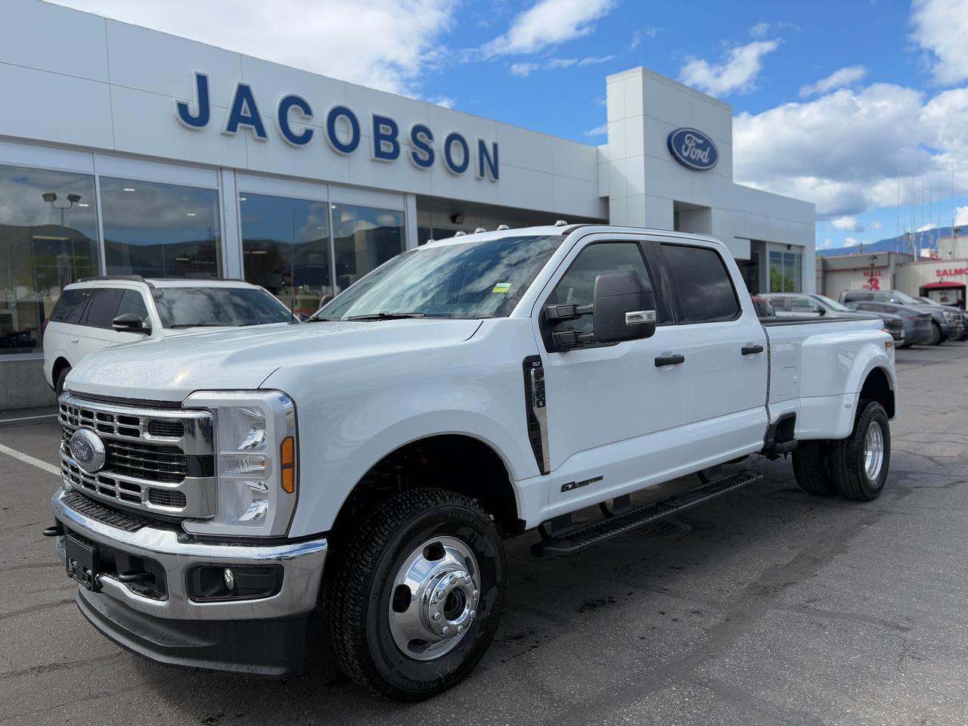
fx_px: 727
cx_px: 484
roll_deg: +1.7
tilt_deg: -3.6
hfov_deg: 67.3
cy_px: 363
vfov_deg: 53.1
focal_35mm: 26
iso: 50
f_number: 1.6
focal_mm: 5.96
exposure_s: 1/2747
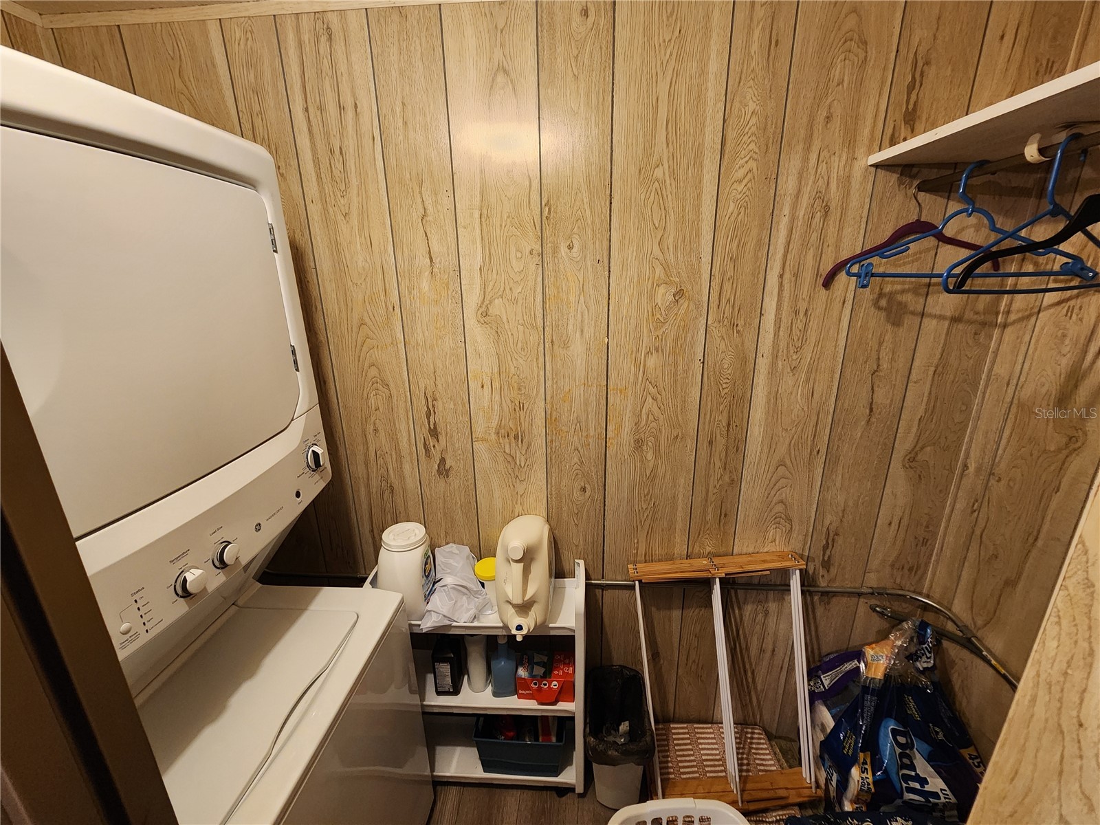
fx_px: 413
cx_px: 550
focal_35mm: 13
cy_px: 412
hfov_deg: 106.2
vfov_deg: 89.9
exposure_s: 1/40
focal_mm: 2.2
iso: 320
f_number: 2.2
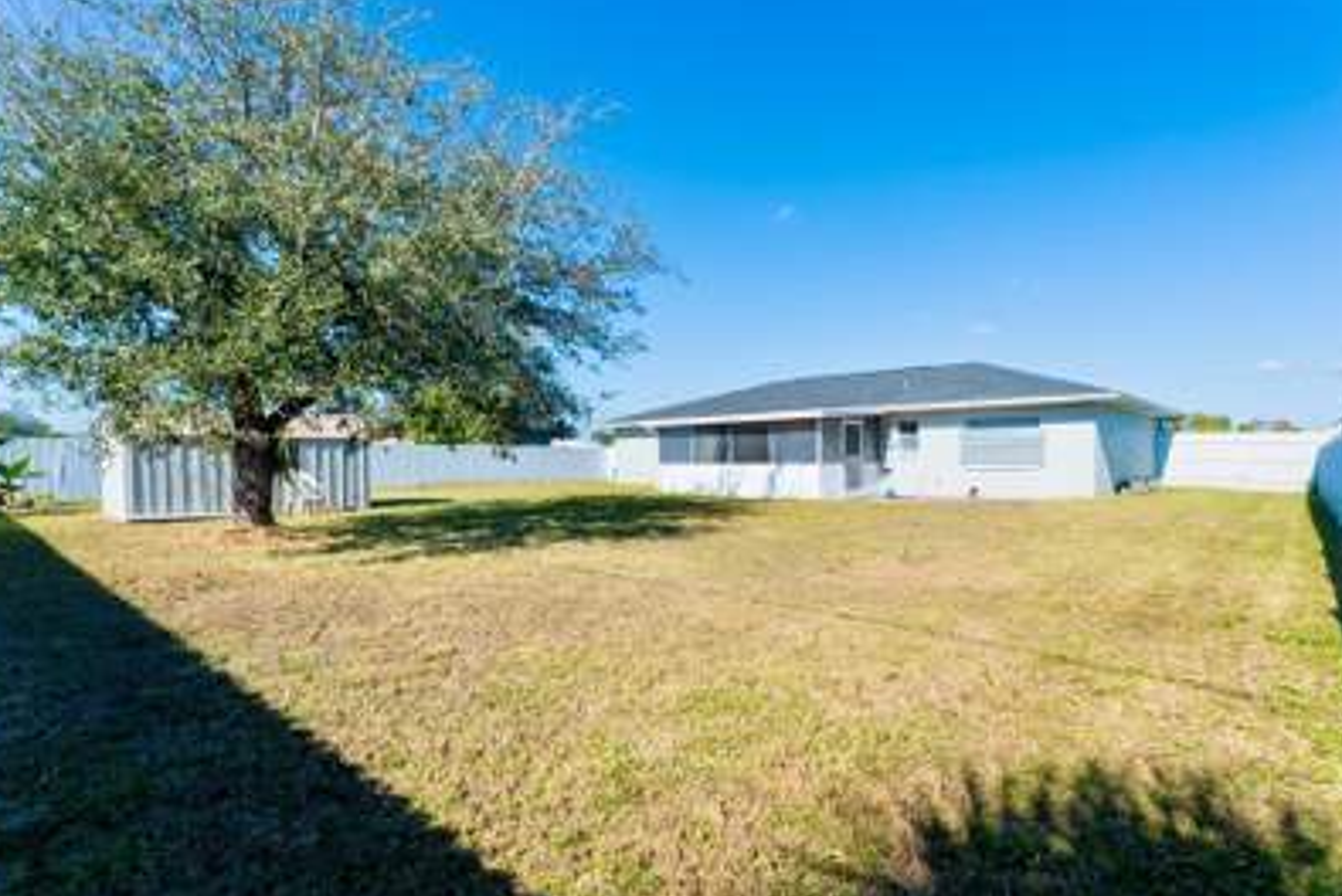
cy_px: 468
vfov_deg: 70.5
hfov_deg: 92.6
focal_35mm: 17
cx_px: 768
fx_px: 634
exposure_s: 1/125
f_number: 14
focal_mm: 14
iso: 200
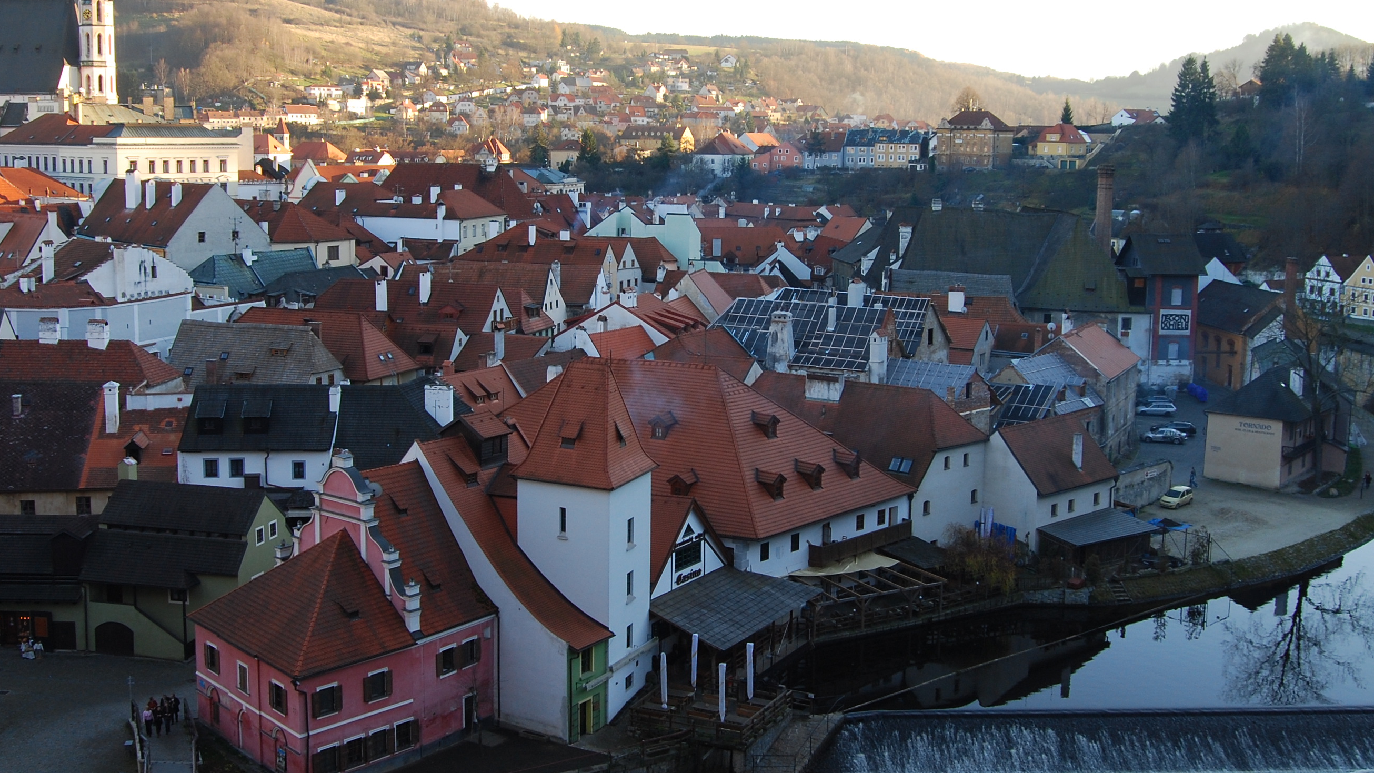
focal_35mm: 42
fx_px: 1530
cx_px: 634
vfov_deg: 28.3
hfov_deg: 48.3
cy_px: 321
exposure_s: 1/60
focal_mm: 18
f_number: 7.1
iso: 200
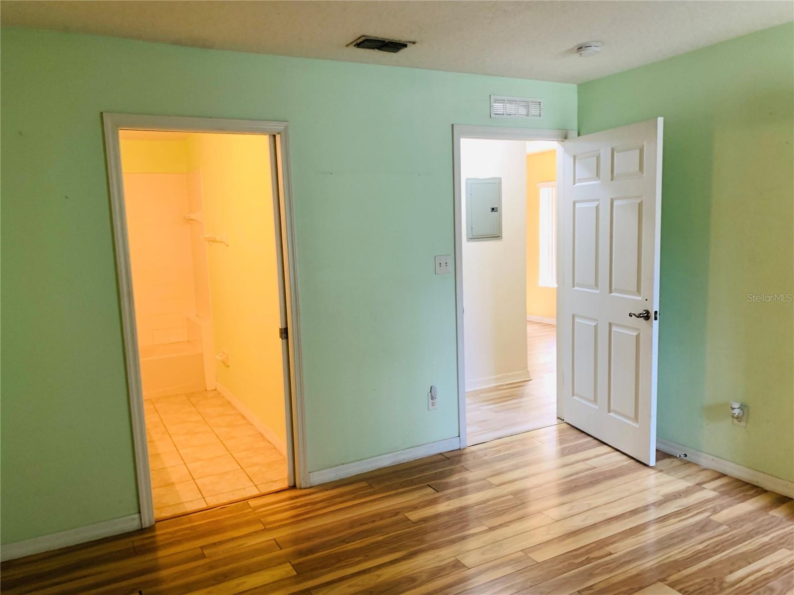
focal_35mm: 26
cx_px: 397
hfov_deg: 67.3
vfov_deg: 53.1
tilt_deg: -6.8
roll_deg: +3.7
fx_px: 596
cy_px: 298
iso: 200
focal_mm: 4.25
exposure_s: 1/60
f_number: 1.8
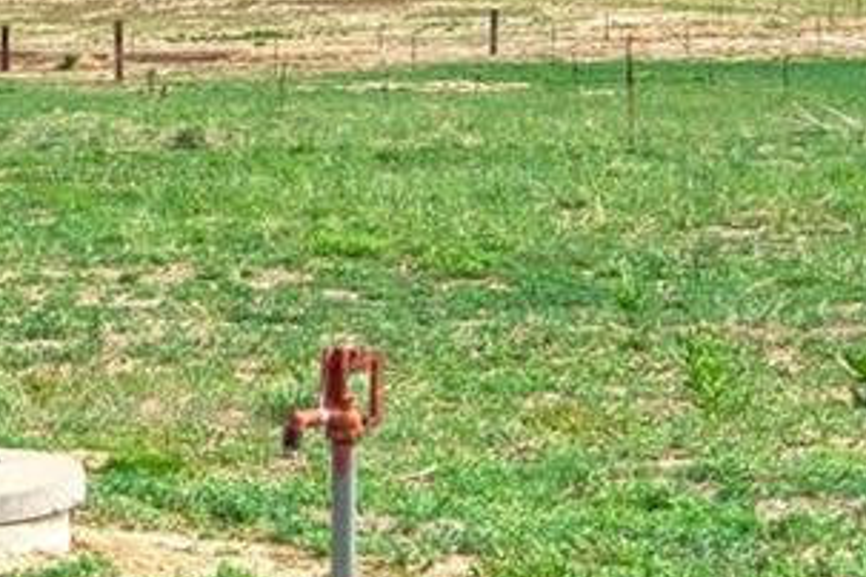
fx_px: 3680
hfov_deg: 12.9
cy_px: 86
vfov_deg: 8.9
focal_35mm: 153
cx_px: -297
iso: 500
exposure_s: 1/4000
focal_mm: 29
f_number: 4
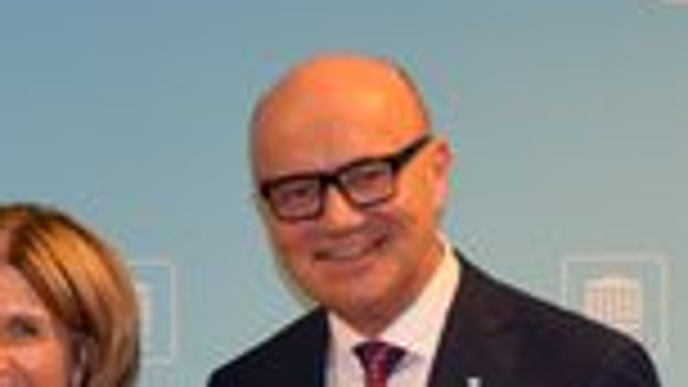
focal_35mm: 163
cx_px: 99
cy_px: 313
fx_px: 2969
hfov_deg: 13.1
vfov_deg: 7.4
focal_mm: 31
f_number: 5
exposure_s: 1/100
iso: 800
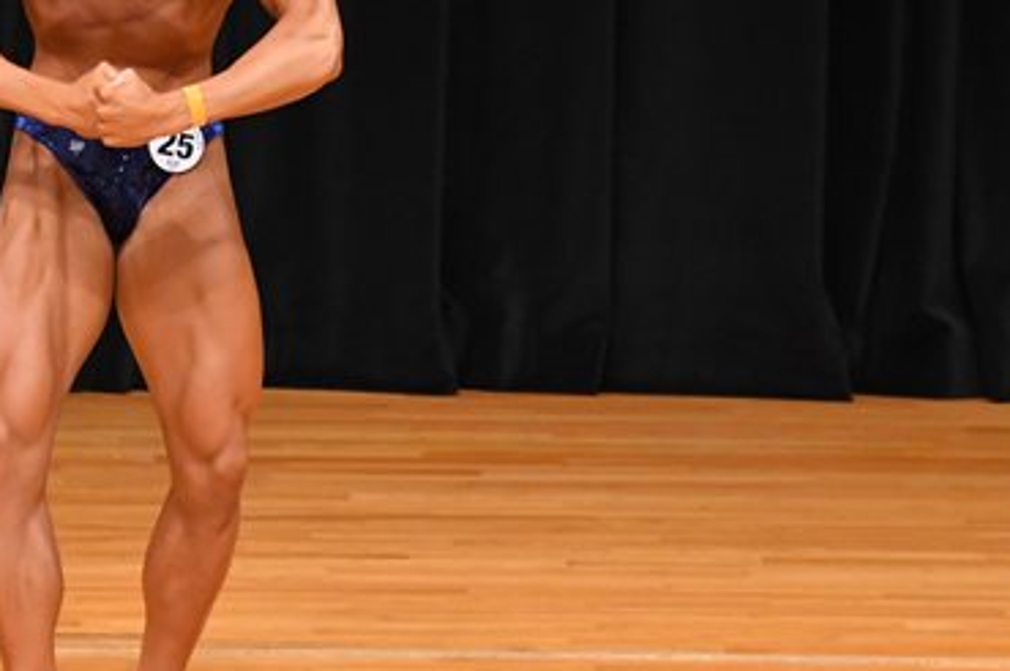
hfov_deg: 3.5
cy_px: 202
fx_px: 16734
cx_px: 135
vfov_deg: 2.3
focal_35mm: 597
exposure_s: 1/400
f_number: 5.6
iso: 4000
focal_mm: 190
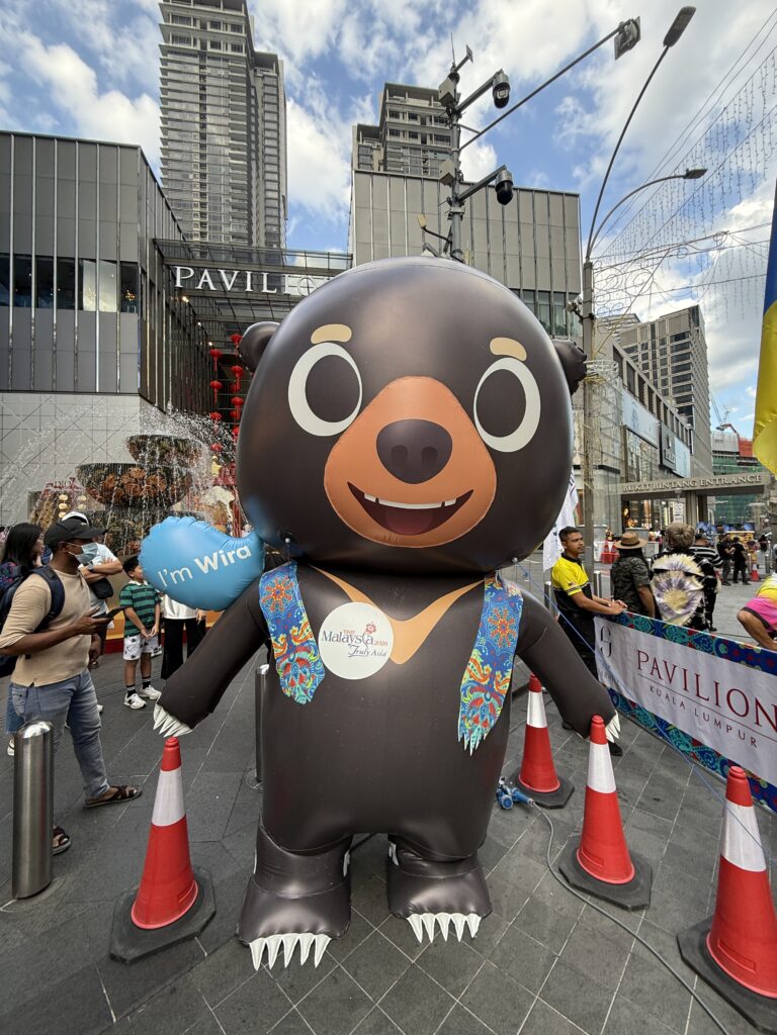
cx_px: 388
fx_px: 419
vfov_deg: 102.1
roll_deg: +2.5
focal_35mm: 14
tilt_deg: +2.3
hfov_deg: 85.7
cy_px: 518
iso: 50
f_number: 2.2
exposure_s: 1/193
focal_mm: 2.22
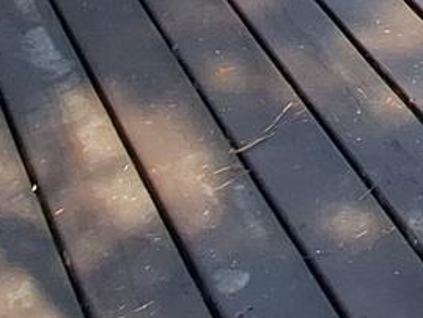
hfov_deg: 14.9
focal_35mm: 99
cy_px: -631
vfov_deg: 10.6
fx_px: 1210
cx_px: 920
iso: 40
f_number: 2.2
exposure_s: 1/1269
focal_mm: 1.74
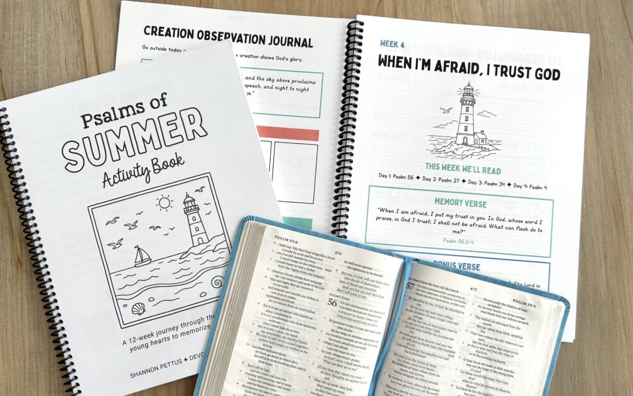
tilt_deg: -86.5
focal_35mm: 28
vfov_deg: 44.3
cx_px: 318
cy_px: 238
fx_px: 483
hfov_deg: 66.5
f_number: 1.5
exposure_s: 1/120
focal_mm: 5.7
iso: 50
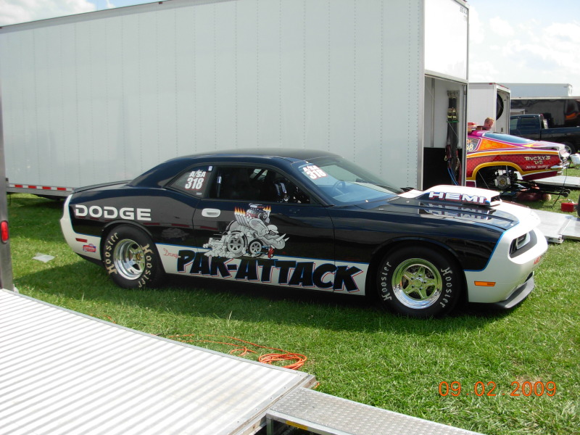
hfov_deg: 49.0
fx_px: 637
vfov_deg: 37.7
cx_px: 290
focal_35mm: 38
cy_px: 218
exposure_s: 1/886
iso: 79
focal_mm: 6.3
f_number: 2.9
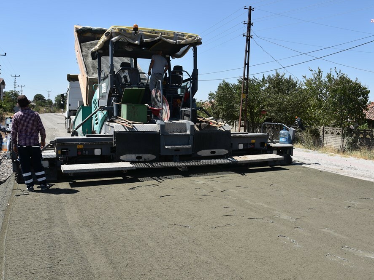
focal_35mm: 30
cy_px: 137
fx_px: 324
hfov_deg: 59.9
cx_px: 195
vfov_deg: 46.8
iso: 100
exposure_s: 1/250
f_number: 8
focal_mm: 18
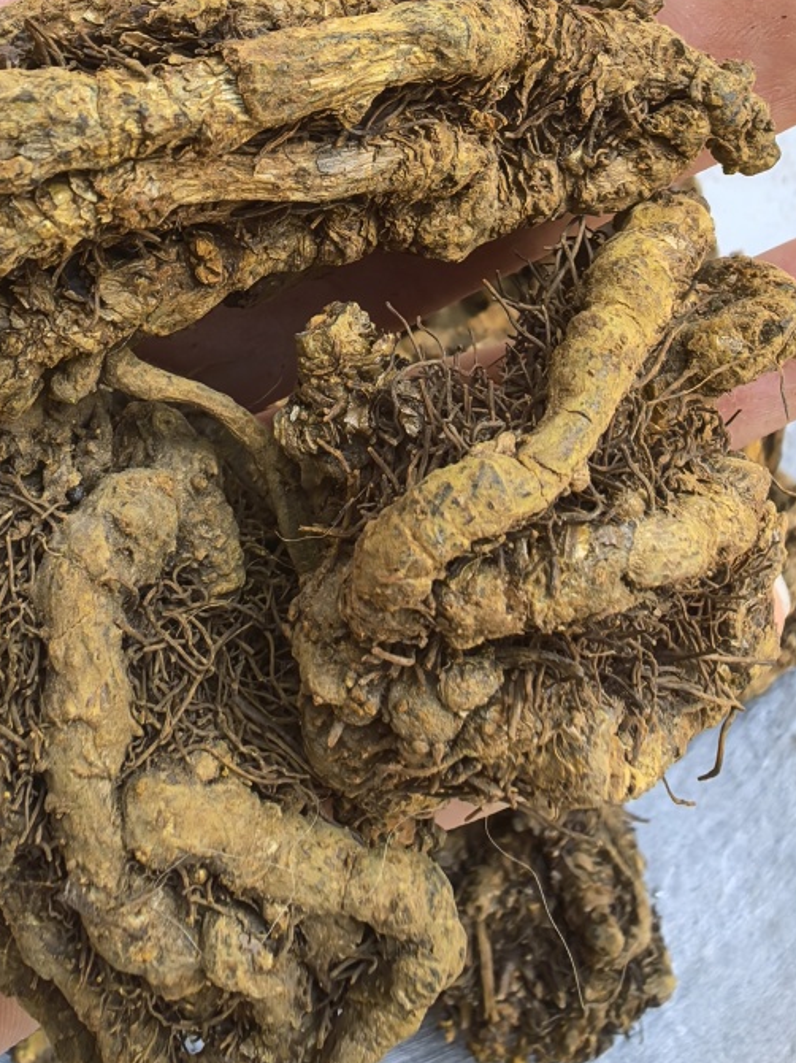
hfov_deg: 33.4
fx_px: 1319
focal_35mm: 43
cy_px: 645
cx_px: 303
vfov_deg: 43.6
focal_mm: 1.95
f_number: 2.2
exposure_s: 1/100
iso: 80
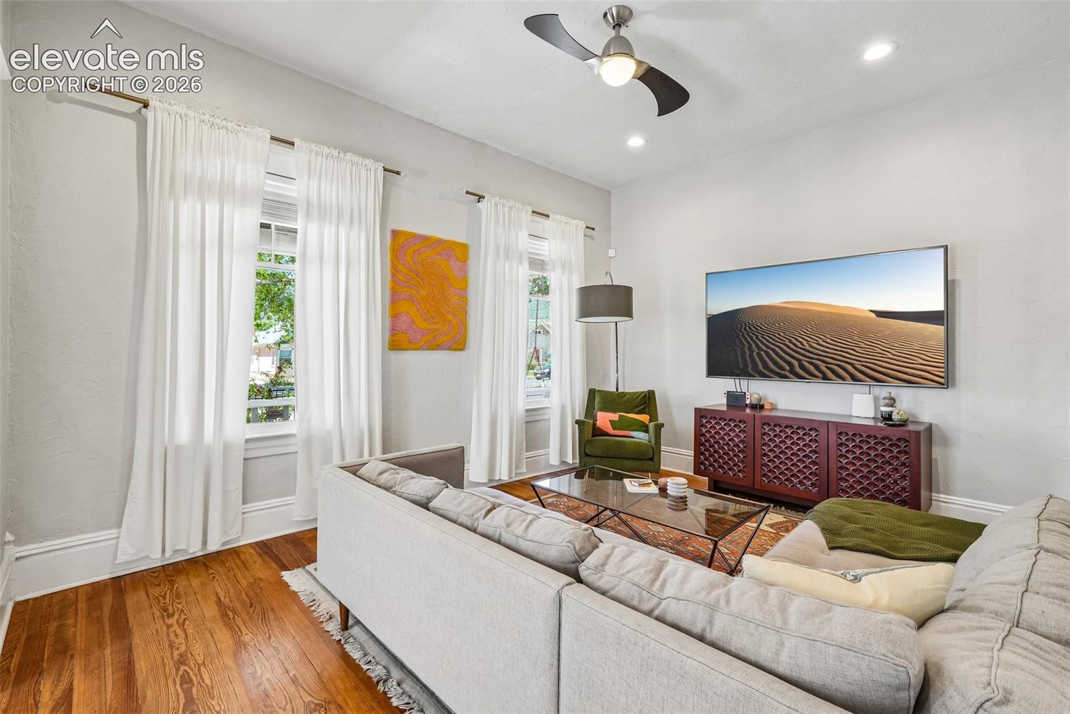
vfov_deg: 77.3
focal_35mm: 15
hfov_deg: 100.4
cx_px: 535
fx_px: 446
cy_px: 357
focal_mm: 10
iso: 800
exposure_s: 1/20
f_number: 8
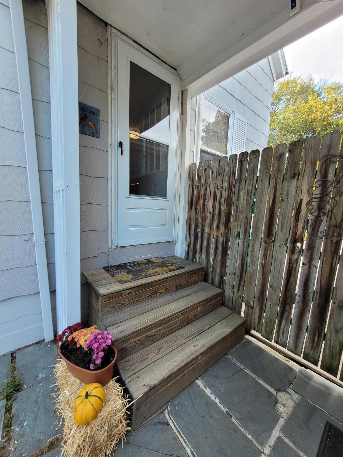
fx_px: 172
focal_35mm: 13
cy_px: 228
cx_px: 172
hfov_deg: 89.9
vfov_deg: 106.2
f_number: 2.2
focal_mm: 1.74
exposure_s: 1/120
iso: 80
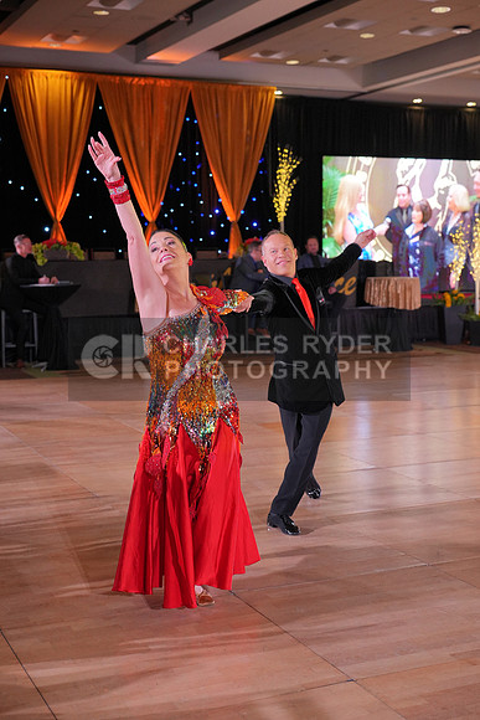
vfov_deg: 39.6
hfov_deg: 27.0
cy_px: 360
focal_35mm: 50
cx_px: 240
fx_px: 999
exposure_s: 1/400
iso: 2000
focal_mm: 50
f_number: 4
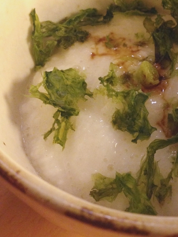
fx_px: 377
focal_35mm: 55
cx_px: 146
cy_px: 81
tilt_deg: -54.3
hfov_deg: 26.0
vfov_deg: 34.6
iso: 250
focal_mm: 4.12
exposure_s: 1/20
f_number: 2.4
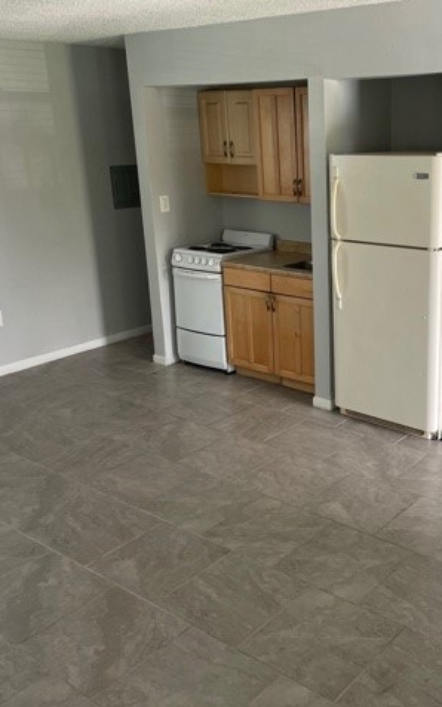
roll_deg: +0.6
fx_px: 713
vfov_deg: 52.8
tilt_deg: -18.3
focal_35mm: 37
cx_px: 349
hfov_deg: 33.5
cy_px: 354
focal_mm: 4.2
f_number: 1.6
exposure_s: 1/121
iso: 64
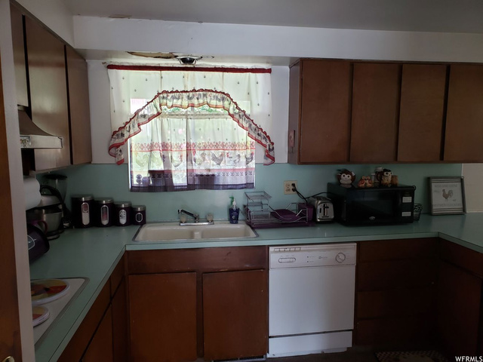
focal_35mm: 26
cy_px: 181
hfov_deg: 67.3
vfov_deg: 53.1
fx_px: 363
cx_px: 242
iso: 200
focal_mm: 4.3
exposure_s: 1/35
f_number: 2.4
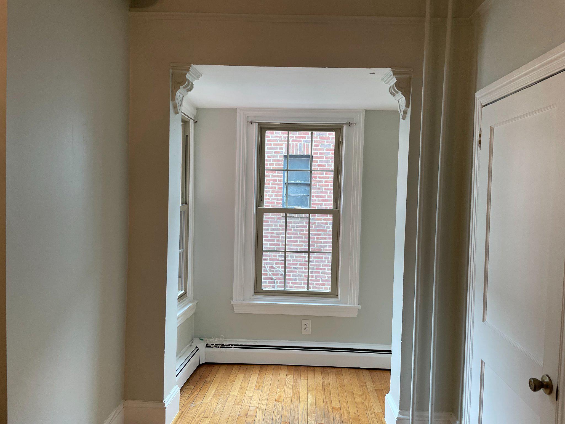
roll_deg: -0.9
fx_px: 424
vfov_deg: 53.1
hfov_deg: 67.3
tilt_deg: -1.8
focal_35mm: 26
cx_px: 282
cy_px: 212
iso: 125
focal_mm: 4.2
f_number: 1.6
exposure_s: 1/120
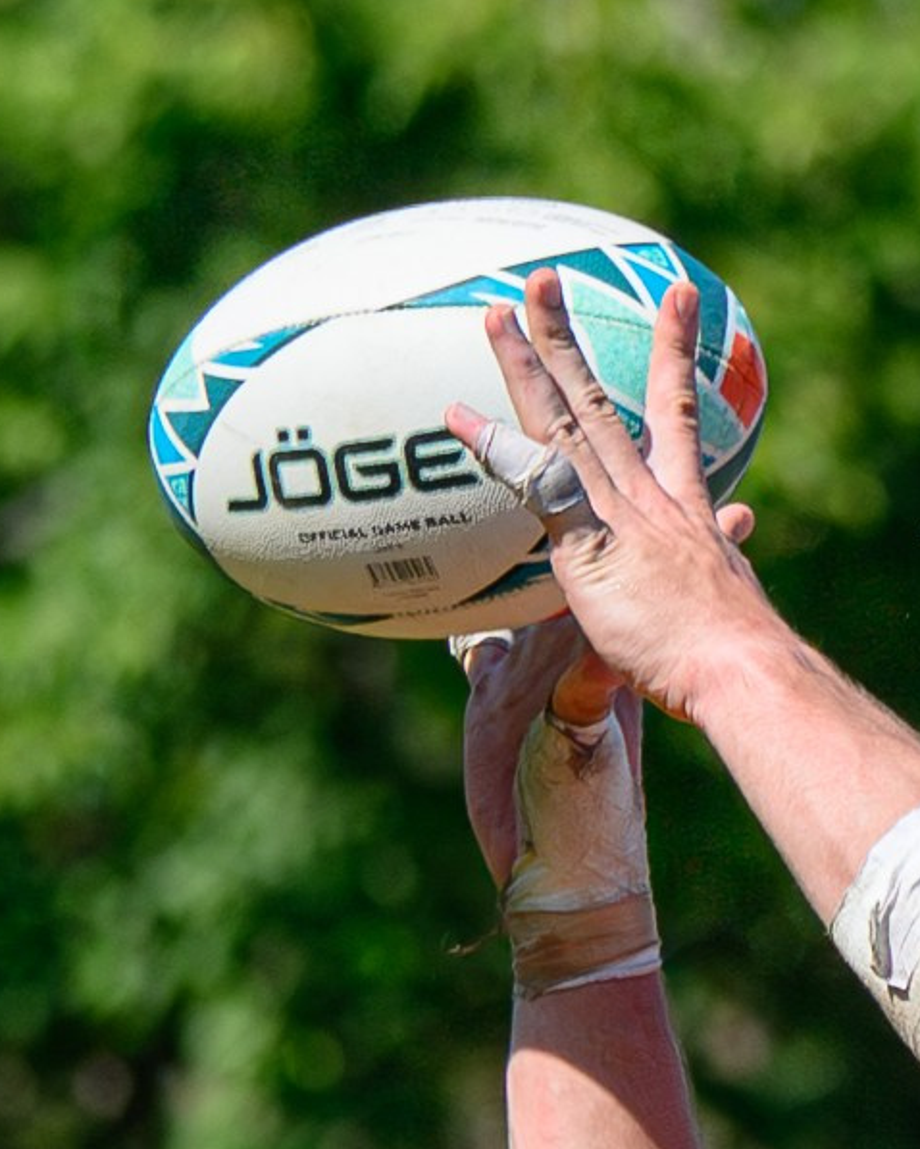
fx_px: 45278
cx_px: 1332
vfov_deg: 1.5
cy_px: 921
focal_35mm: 1331
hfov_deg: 1.2
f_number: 4
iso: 400
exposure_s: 1/4000
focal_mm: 140
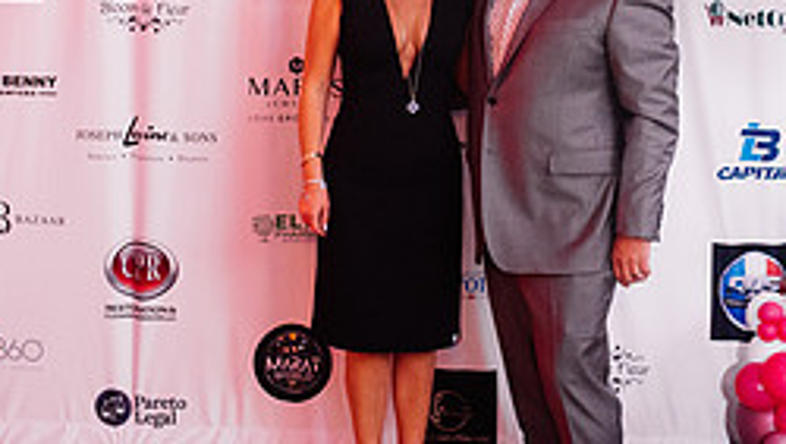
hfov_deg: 31.9
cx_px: 406
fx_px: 1376
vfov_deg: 17.7
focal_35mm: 66
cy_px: -31
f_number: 3.2
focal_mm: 35
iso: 2500
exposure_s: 1/200
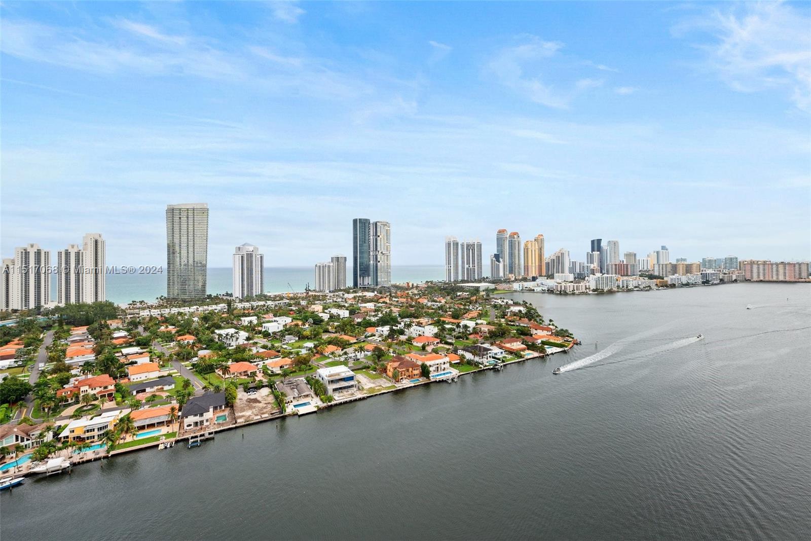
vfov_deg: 81.2
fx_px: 315
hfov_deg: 104.2
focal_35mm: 14
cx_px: 406
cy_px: 270
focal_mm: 14
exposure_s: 1/200
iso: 200
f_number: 8
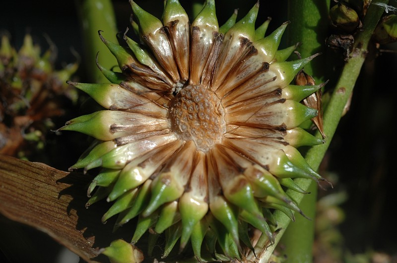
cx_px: 198
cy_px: 132
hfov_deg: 22.7
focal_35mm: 90
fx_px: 991
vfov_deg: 15.1
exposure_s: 1/200
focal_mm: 60
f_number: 16
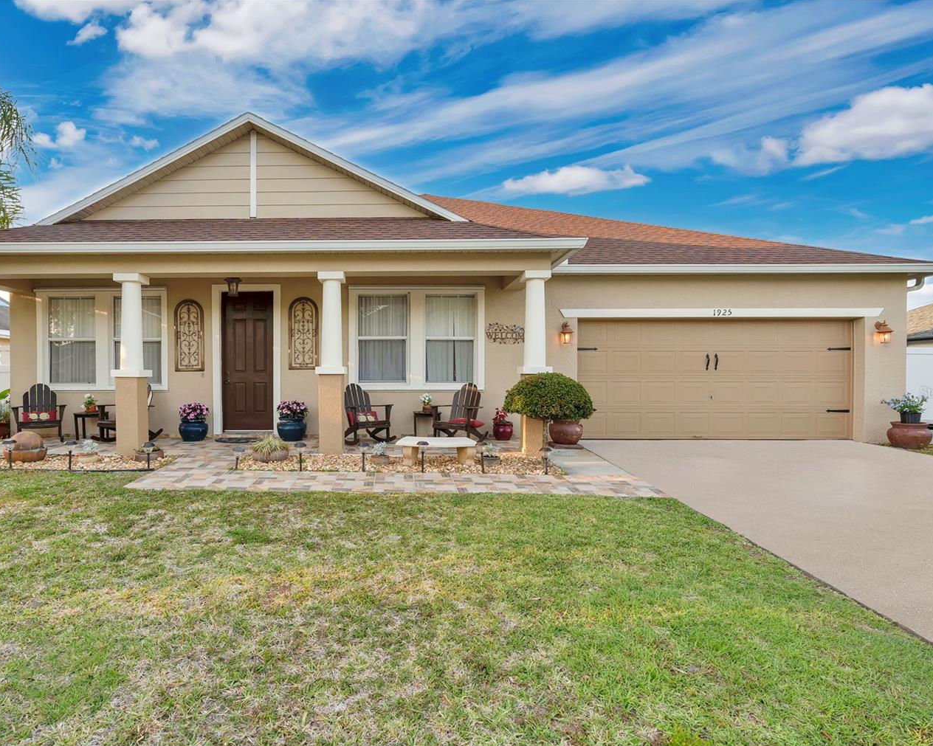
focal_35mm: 19
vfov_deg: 70.8
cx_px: 395
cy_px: 392
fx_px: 525
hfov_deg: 82.7
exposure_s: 1/50
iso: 100
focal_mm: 16
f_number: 8
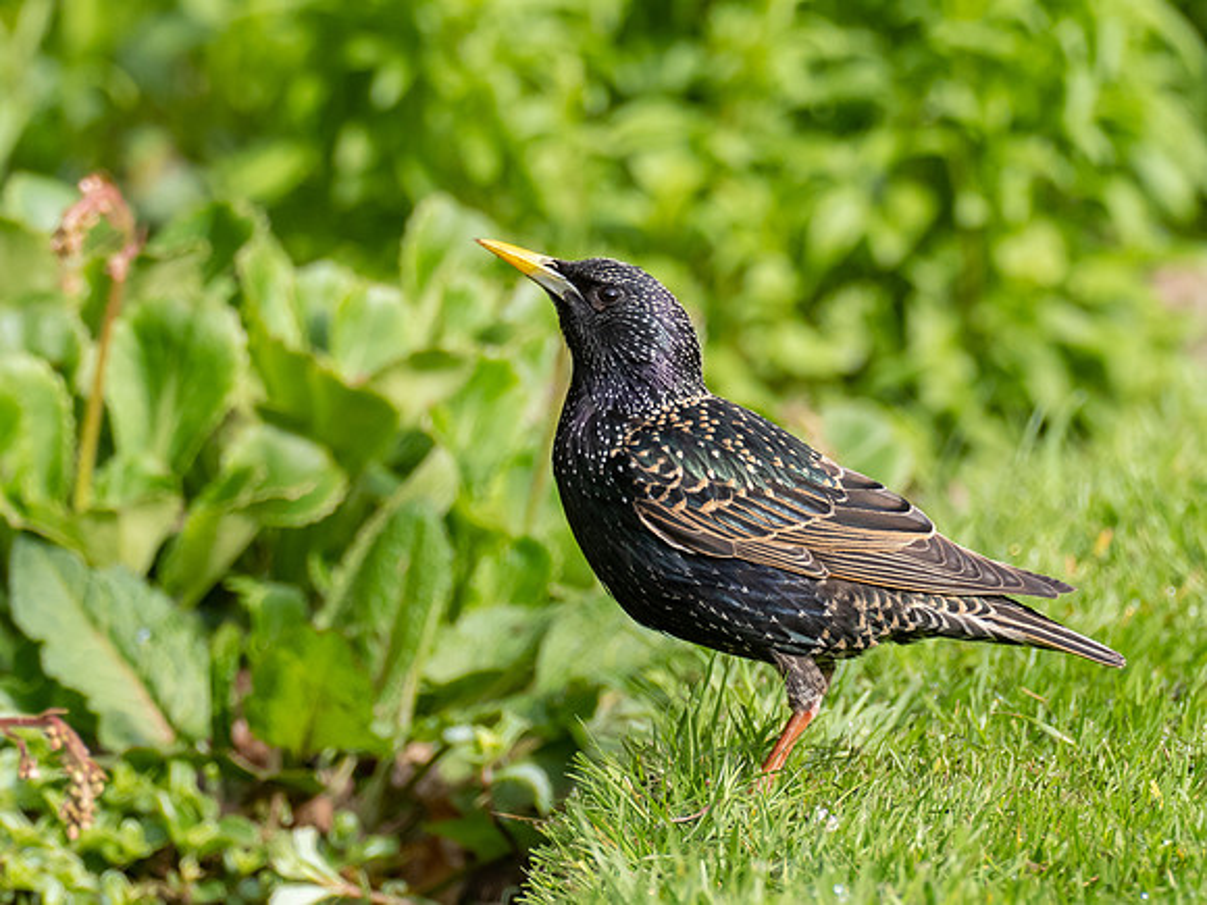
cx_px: 640
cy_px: 442
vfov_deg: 1.2
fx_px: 41515
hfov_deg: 1.7
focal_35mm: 1191
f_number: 5.6
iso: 800
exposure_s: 1/800
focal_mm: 420
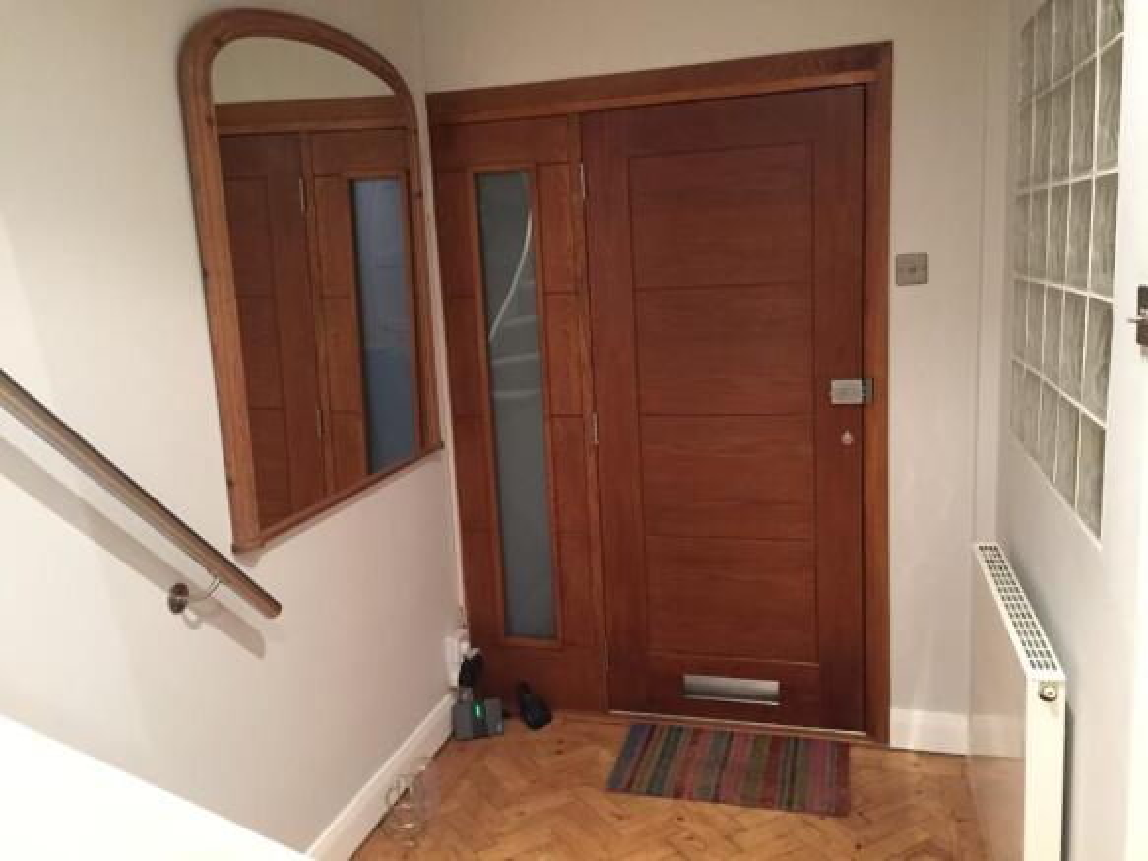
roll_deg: +3.2
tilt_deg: -8.8
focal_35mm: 29
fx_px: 962
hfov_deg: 61.7
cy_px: 430
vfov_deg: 48.2
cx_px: 574
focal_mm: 4.15
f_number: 2.2
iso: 250
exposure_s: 1/17
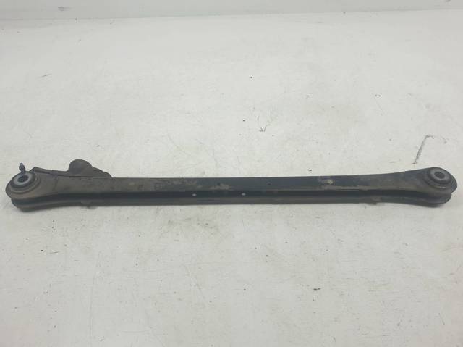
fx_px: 347
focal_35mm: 26
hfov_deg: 67.3
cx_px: 232
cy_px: 174
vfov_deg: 53.0
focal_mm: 4.3
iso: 50
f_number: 2.4
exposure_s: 1/267
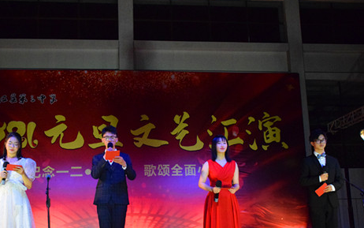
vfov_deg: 28.0
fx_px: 453
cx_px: 149
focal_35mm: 46
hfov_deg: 43.6
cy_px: 152
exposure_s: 1/400
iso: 6400
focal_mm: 23
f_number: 10
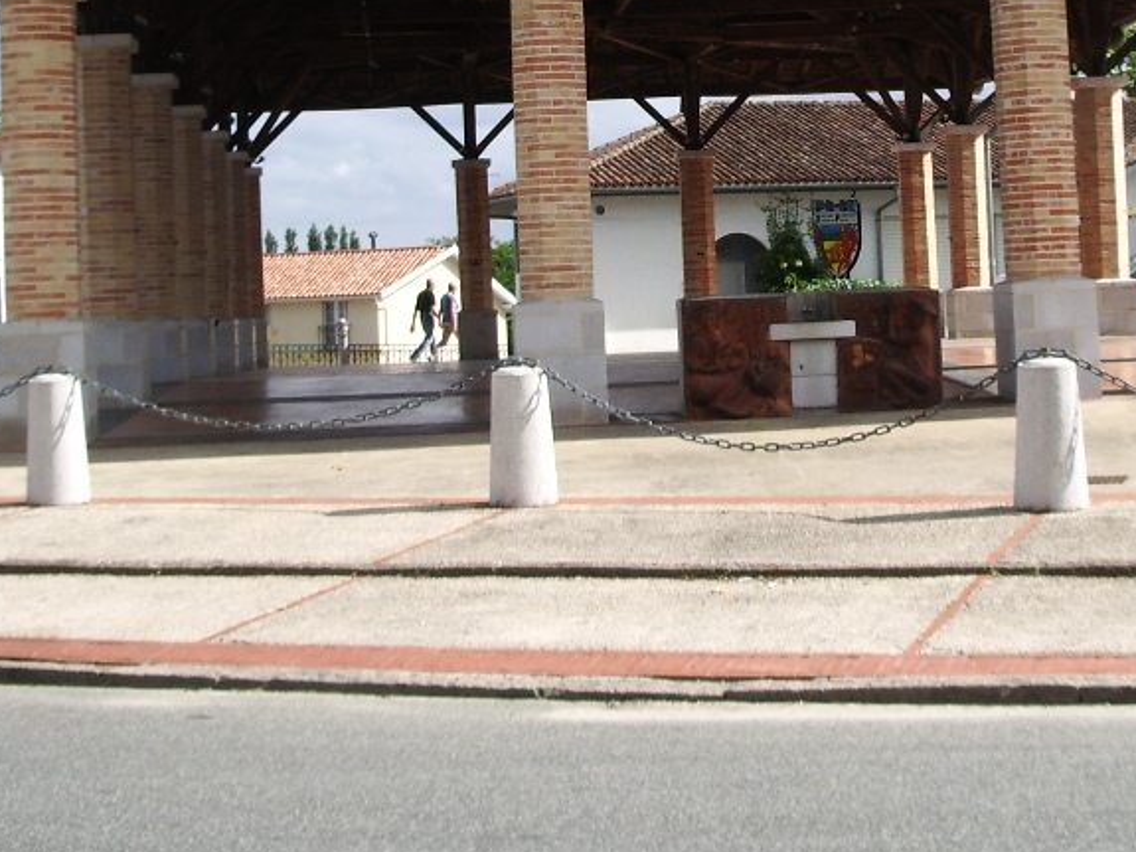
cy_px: 105
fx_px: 2395
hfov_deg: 26.6
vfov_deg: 19.8
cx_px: 713
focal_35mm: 73
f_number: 4.6
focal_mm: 6.8
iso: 50
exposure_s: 1/320
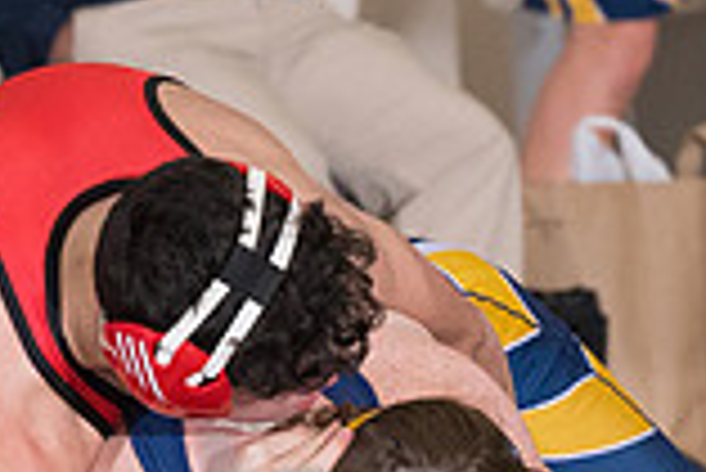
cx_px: 337
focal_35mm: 1107
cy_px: 593
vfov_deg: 1.2
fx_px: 21729
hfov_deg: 1.9
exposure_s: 1/250
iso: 2000
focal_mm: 200
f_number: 5.6
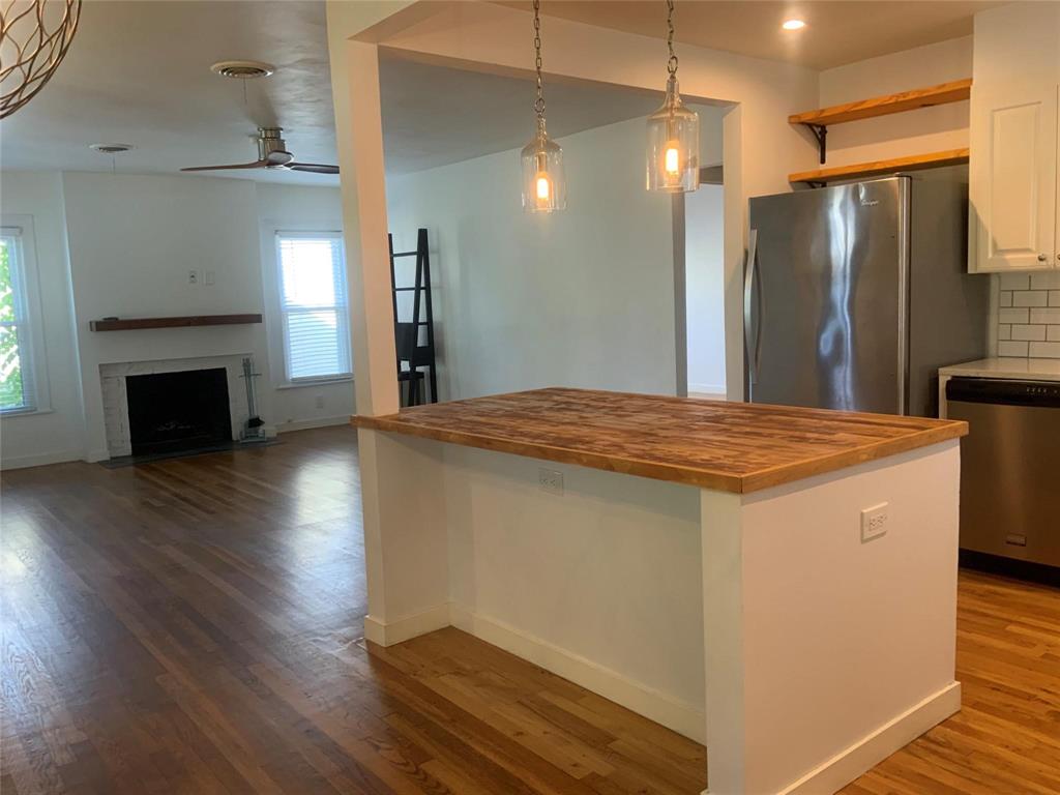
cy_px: 398
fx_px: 888
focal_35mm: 29
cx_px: 530
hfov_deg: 61.7
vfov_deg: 48.2
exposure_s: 1/60
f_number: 1.8
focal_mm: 3
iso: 100
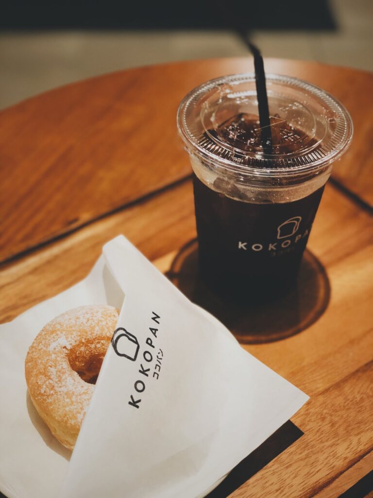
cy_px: 249
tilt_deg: -42.4
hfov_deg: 28.0
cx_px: 186
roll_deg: -0.5
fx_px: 747
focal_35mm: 52
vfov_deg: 36.8
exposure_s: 1/25
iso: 160
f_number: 2.4
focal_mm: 6
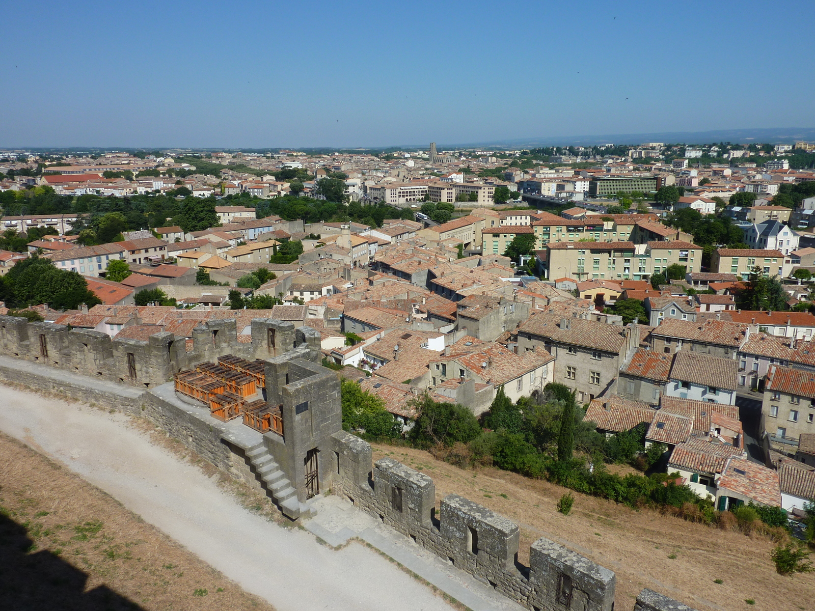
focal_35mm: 25
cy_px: 306
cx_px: 408
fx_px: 589
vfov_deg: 54.9
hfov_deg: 69.4
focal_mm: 4.1
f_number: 5.6
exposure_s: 1/500
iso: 80
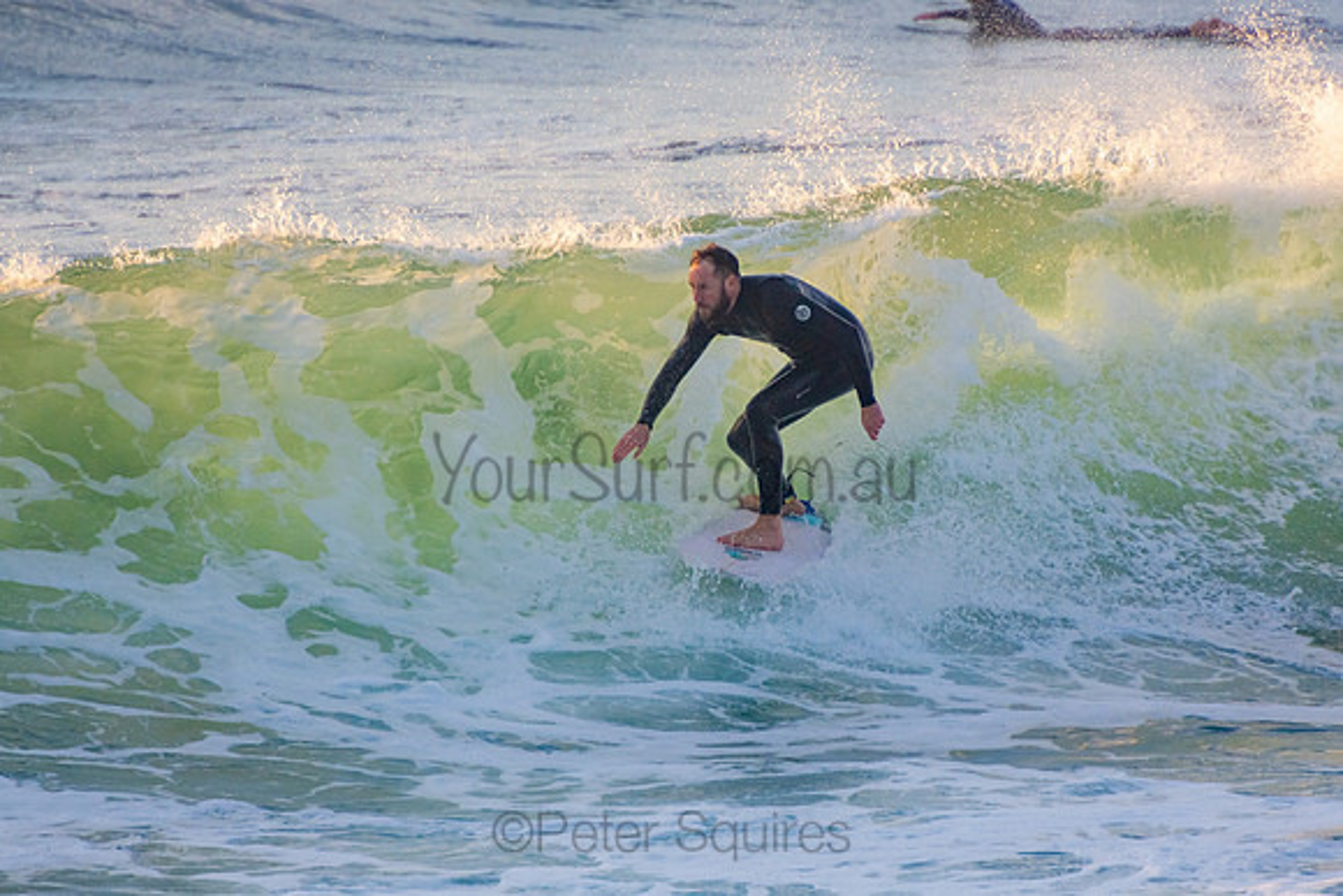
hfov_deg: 3.3
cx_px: 672
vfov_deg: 2.2
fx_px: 23184
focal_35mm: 621
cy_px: 448
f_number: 5.6
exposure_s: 1/1000
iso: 560
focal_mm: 400
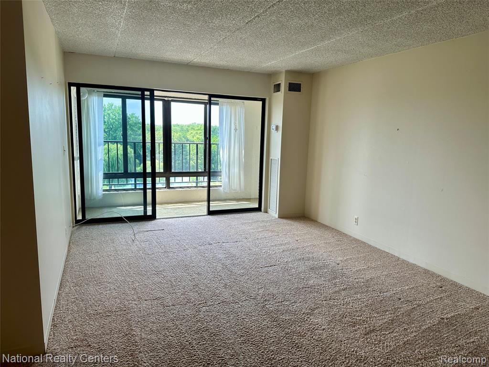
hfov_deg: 71.6
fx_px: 339
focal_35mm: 24
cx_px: 244
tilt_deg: -9.0
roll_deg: -1.6
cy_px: 184
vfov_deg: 56.8
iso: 64
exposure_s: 1/140
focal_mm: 6.86
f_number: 1.78
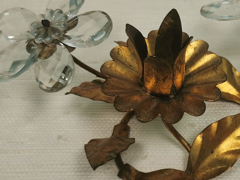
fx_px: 582
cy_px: 106
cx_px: 187
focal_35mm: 84
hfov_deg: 23.0
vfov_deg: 17.6
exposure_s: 1/100
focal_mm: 5.58
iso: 64
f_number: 1.8
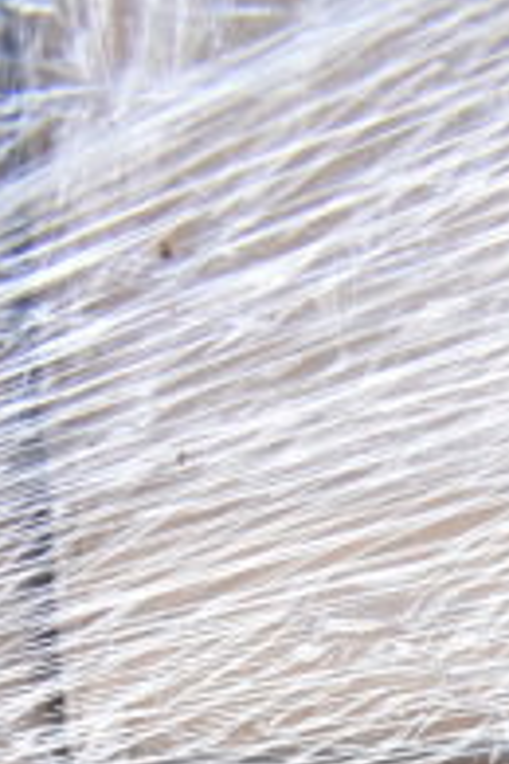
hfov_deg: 10.0
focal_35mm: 127
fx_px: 2693
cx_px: 995
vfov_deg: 12.9
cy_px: 1757
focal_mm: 18
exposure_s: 1/200
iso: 200
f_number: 4.5
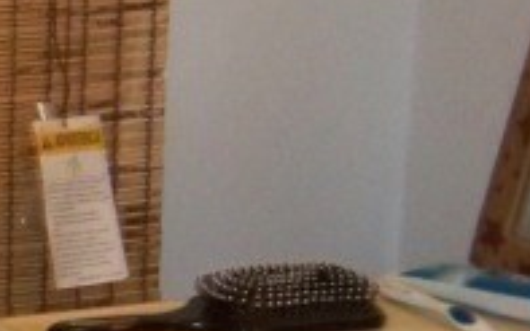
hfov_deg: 10.1
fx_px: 2787
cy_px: 447
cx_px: -525
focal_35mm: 193
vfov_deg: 6.7
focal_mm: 6.2
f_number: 3.5
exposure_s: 1/30
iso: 200
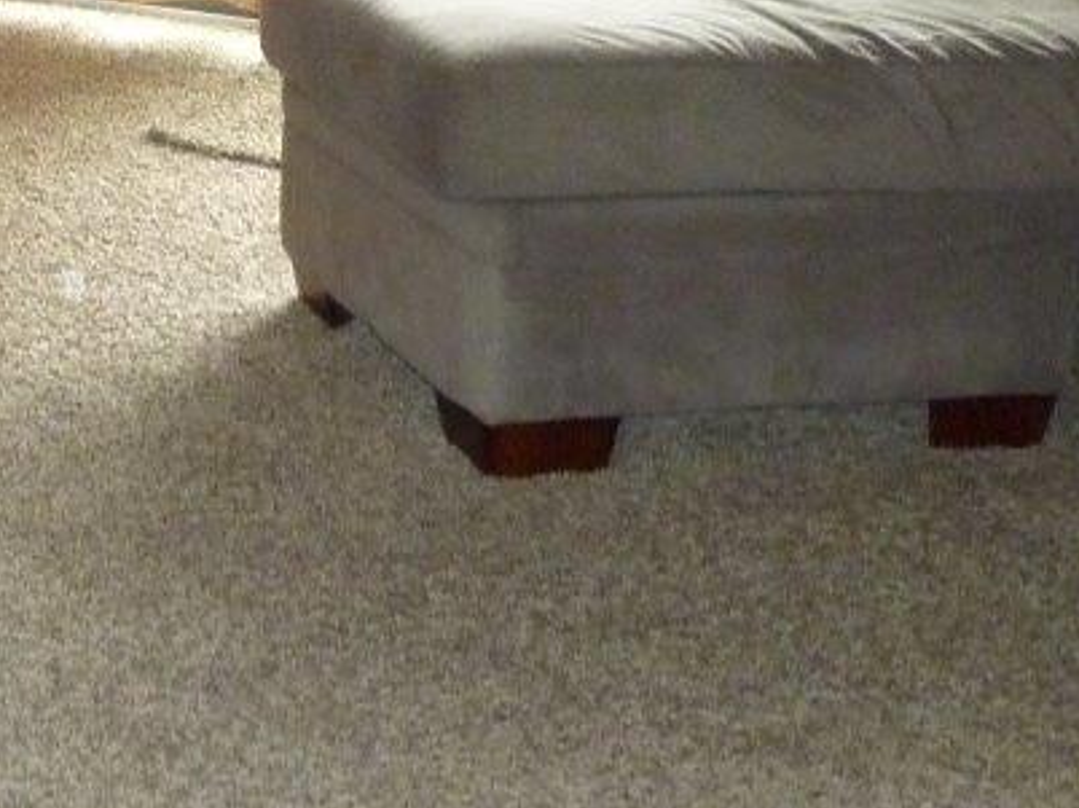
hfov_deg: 17.6
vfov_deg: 13.5
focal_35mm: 104
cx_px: -354
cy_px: -338
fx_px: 3240
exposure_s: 1/30
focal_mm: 5.2
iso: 400
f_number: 3.3
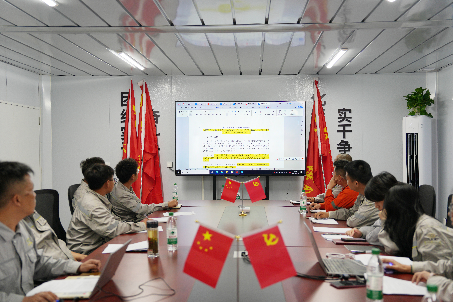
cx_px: 226
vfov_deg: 33.4
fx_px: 503
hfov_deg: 48.5
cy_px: 151
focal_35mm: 40
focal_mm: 40
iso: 100
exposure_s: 1/40
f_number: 2.8
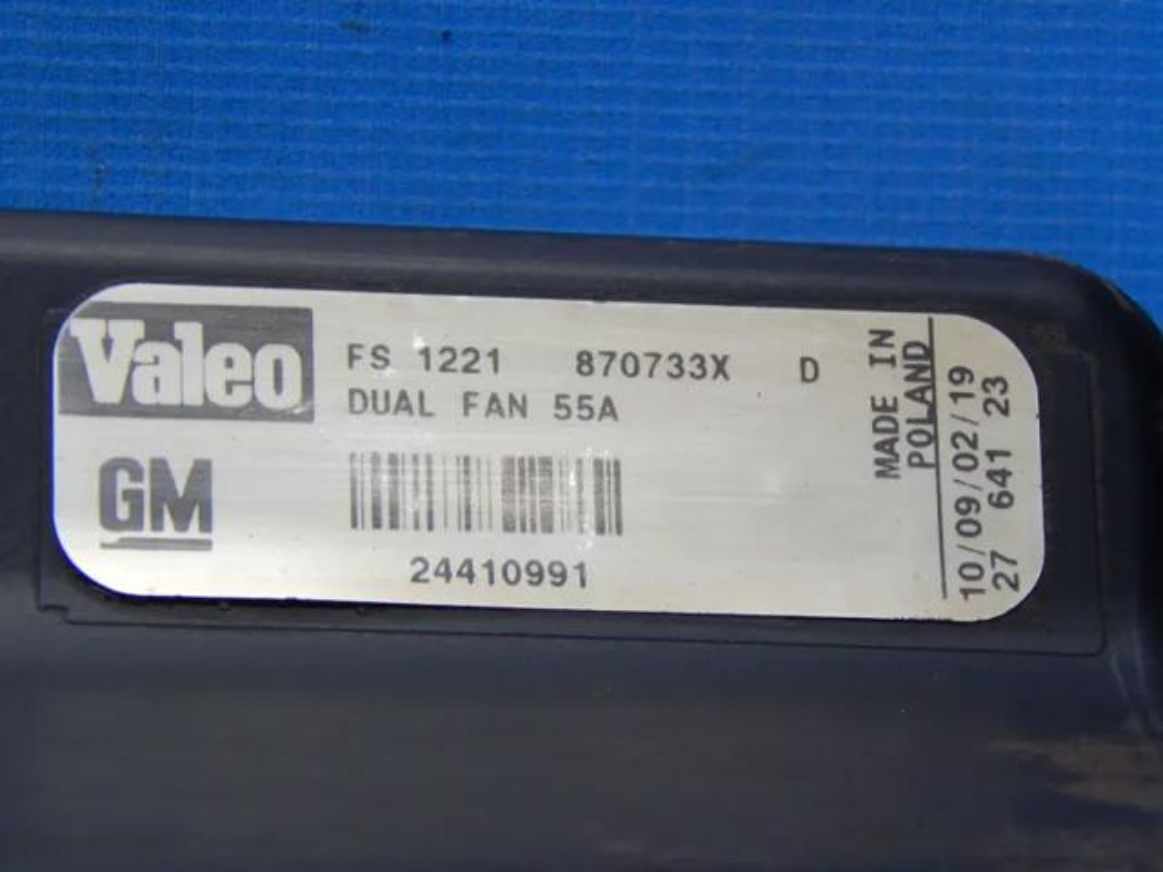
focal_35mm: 209
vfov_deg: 7.1
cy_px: 436
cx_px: 582
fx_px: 7022
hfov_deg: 9.5
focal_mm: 37.1
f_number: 5.4
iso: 250
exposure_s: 1/30
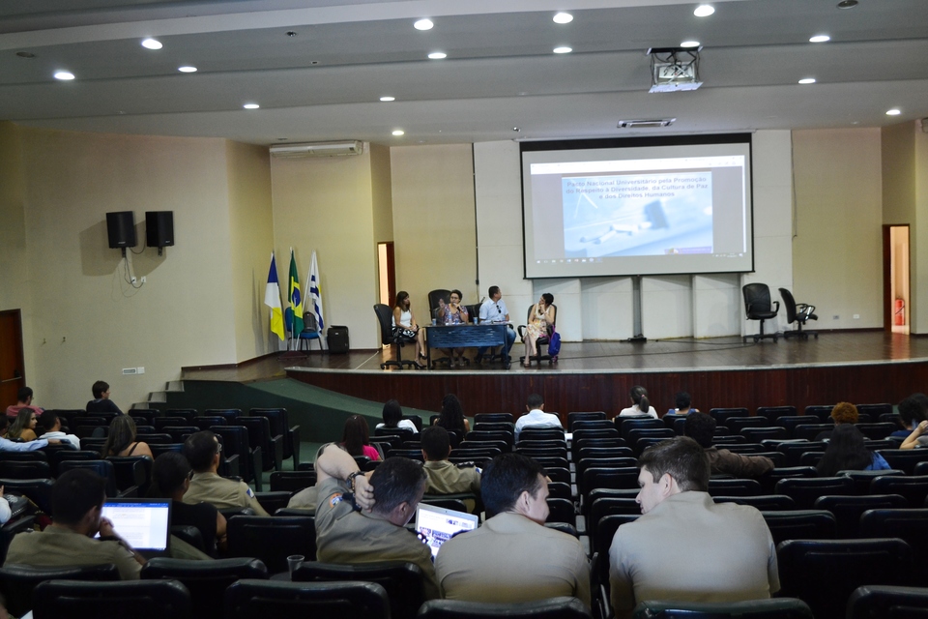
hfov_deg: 46.4
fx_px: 1083
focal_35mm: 42
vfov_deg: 31.9
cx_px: 464
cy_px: 310
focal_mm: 28
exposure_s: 1/13
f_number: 4.5
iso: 800
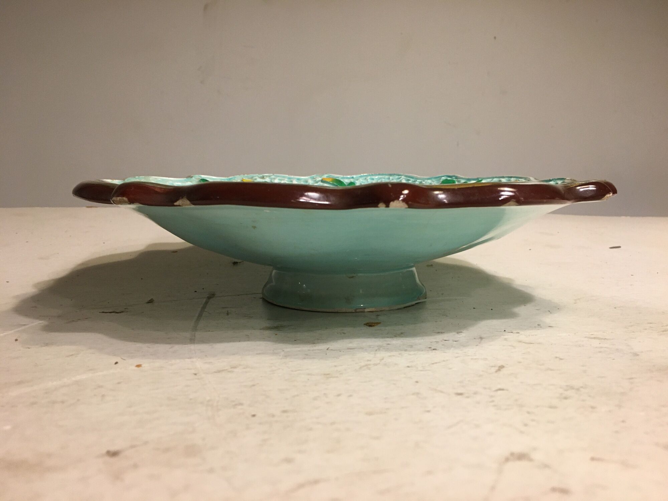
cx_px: 334
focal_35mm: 29
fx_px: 560
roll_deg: +0.1
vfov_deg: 48.2
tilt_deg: -0.6
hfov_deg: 61.7
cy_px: 250
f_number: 2.2
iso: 160
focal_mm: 4.15
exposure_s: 1/33
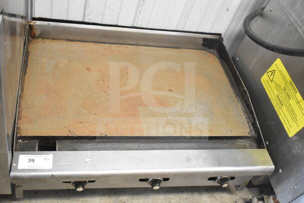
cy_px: 102
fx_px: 342
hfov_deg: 47.9
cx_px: 152
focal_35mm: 40
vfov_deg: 33.0
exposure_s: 1/40
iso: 2000
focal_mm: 27
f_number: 4
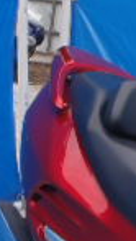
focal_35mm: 133
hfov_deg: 8.9
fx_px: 850
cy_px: 285
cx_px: 210
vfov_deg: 15.6
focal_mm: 5
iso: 80
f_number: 4.5
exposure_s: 1/400
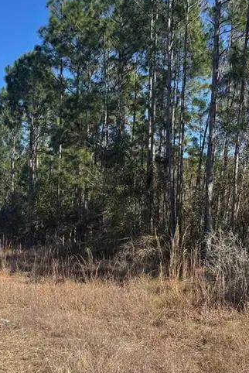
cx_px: 120
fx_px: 549
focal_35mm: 53
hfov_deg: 25.6
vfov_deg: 37.3
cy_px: 227
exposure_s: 1/3247
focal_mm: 6.76
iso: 80
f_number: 1.78
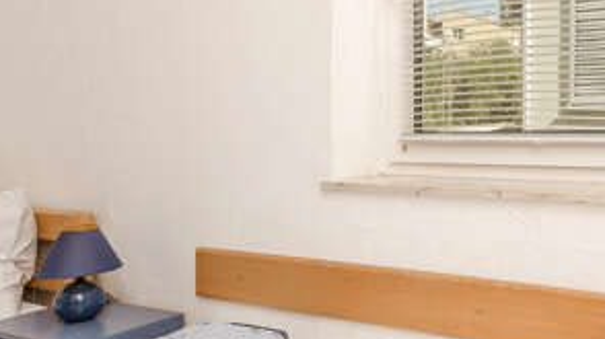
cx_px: 558
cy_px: 122
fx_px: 657
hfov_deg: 44.4
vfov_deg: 28.8
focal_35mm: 41
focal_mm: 10
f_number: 8
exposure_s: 1/200
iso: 125
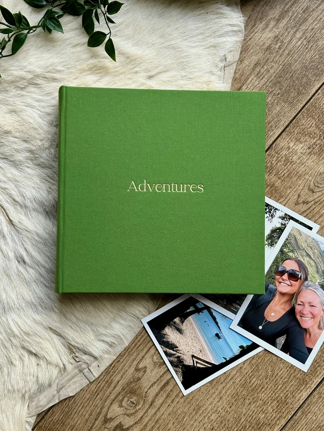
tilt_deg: -85.1
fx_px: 599
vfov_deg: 39.7
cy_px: 216
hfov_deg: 30.3
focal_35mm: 48
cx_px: 162
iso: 50
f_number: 1.78
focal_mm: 6.86
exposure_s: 1/173
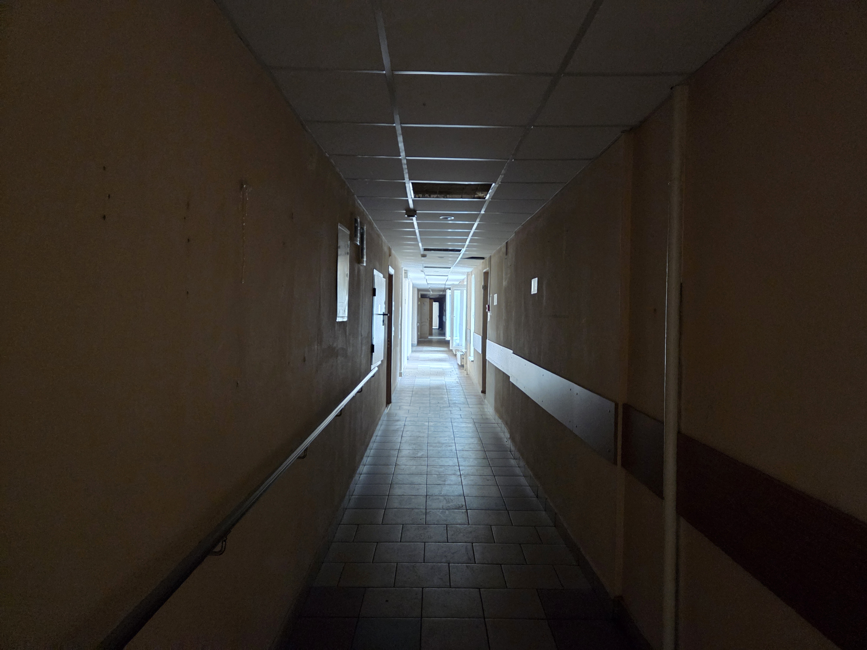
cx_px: 434
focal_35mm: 23
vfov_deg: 58.9
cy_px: 325
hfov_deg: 73.9
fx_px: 576
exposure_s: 1/100
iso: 1600
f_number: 1.8
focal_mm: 5.4
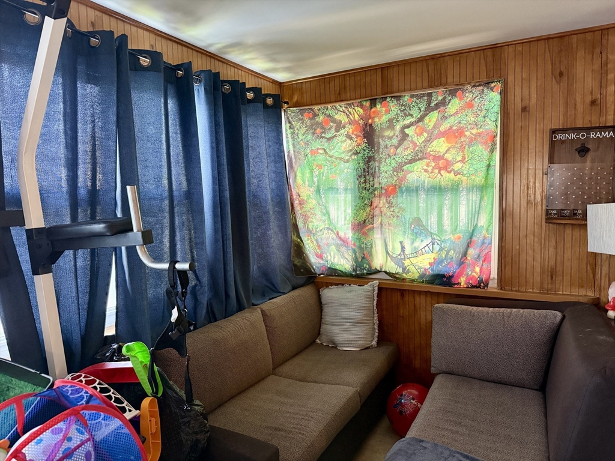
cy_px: 230
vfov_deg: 56.8
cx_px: 308
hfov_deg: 71.6
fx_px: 426
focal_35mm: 24
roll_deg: +0.7
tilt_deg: -4.8
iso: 500
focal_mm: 6.76
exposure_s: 1/60
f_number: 1.78
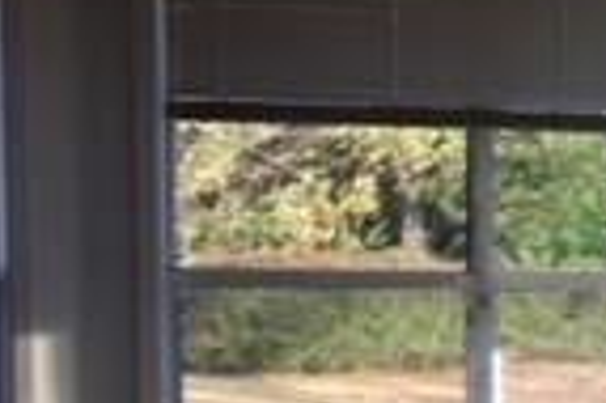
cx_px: 941
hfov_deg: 14.1
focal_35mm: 135
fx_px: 2270
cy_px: 348
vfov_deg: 10.1
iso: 25
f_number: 2.2
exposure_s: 1/120
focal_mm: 4.15
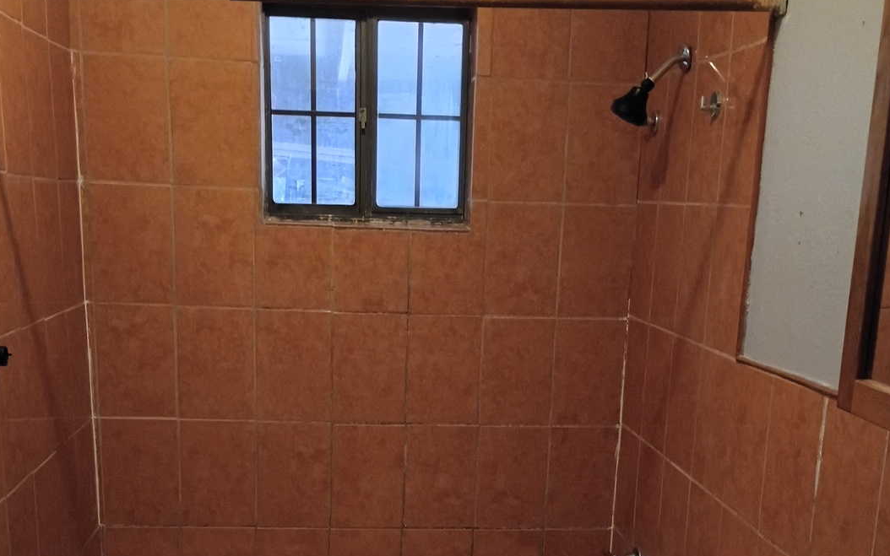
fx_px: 1019
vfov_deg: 29.7
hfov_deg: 47.2
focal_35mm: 42
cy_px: 461
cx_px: 437
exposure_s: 1/30
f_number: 1.8
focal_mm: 4.27
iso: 1713
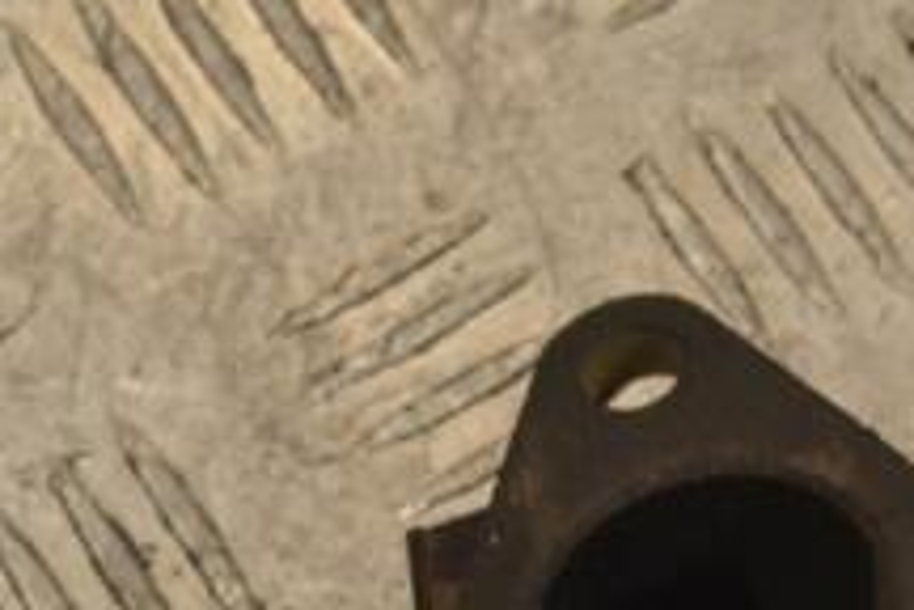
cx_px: 931
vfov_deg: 6.0
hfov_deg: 8.9
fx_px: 5824
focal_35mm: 229
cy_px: 610
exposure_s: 1/500
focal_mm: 55
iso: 3200
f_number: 11
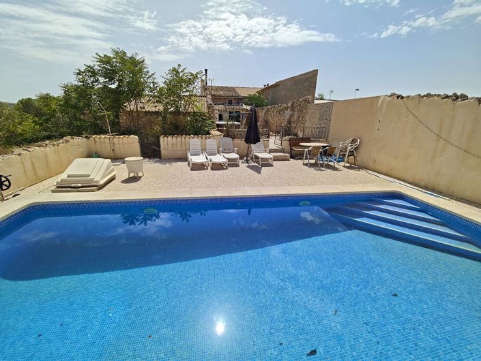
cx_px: 240
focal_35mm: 14
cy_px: 180
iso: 50
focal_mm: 2.16
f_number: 2.2
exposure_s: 1/997
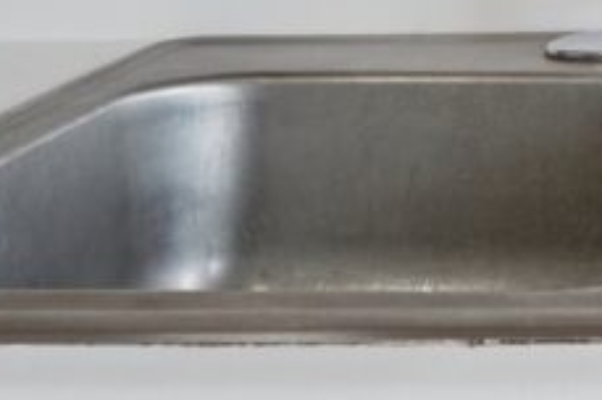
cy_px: -225
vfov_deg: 14.9
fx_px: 1403
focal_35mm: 84
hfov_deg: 22.3
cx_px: 726
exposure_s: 1/2.5
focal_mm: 24
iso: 100
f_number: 11
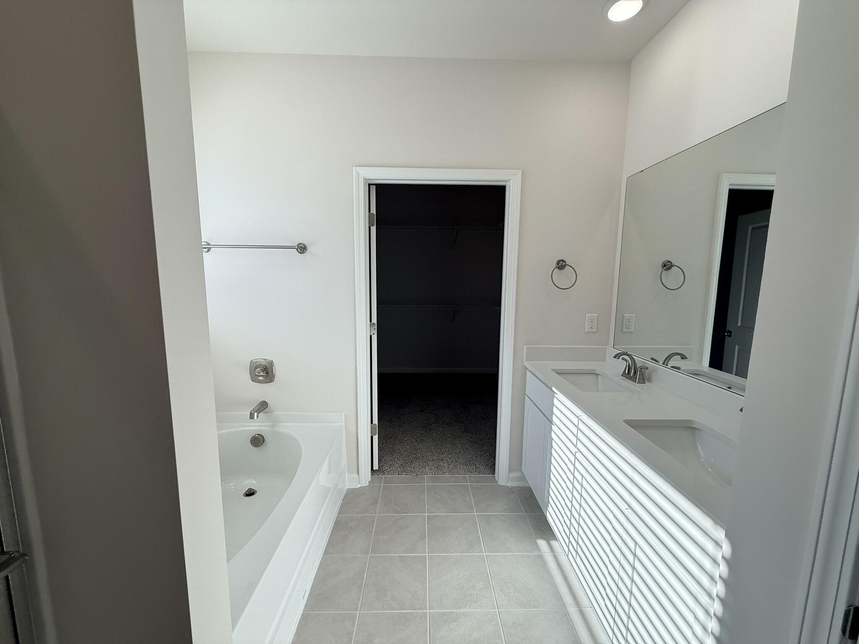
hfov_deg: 102.1
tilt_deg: -7.2
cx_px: 430
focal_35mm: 14
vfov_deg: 85.7
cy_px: 322
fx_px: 347
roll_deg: -1.8
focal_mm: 2.22
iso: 64
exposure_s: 1/323
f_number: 2.2
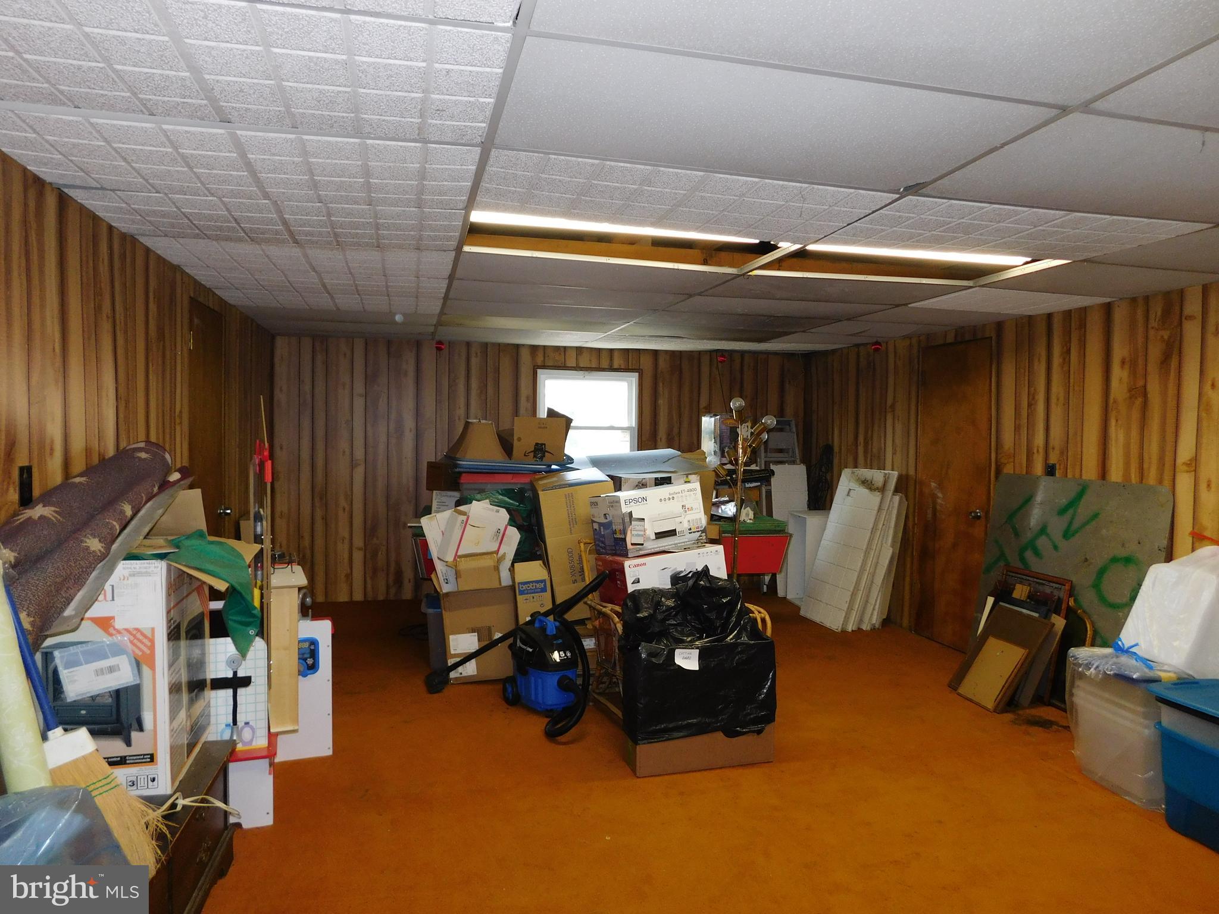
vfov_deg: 58.9
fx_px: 810
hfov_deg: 73.9
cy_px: 457
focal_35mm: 23
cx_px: 610
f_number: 3
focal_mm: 4
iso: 200
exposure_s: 1/30
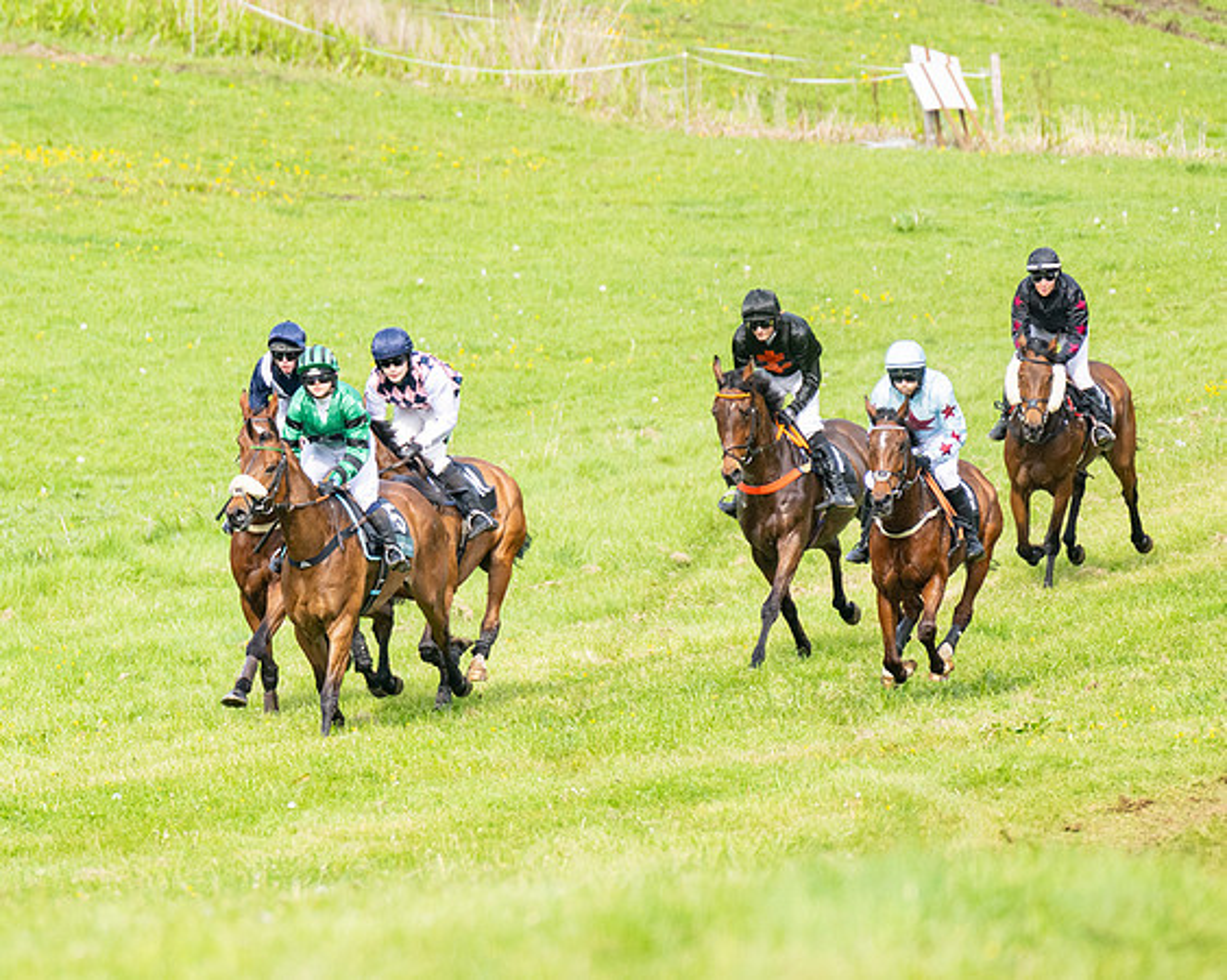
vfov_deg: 2.7
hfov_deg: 3.4
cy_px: 550
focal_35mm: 567
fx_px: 20590
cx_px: 368
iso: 400
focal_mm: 280
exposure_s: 1/2500
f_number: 4
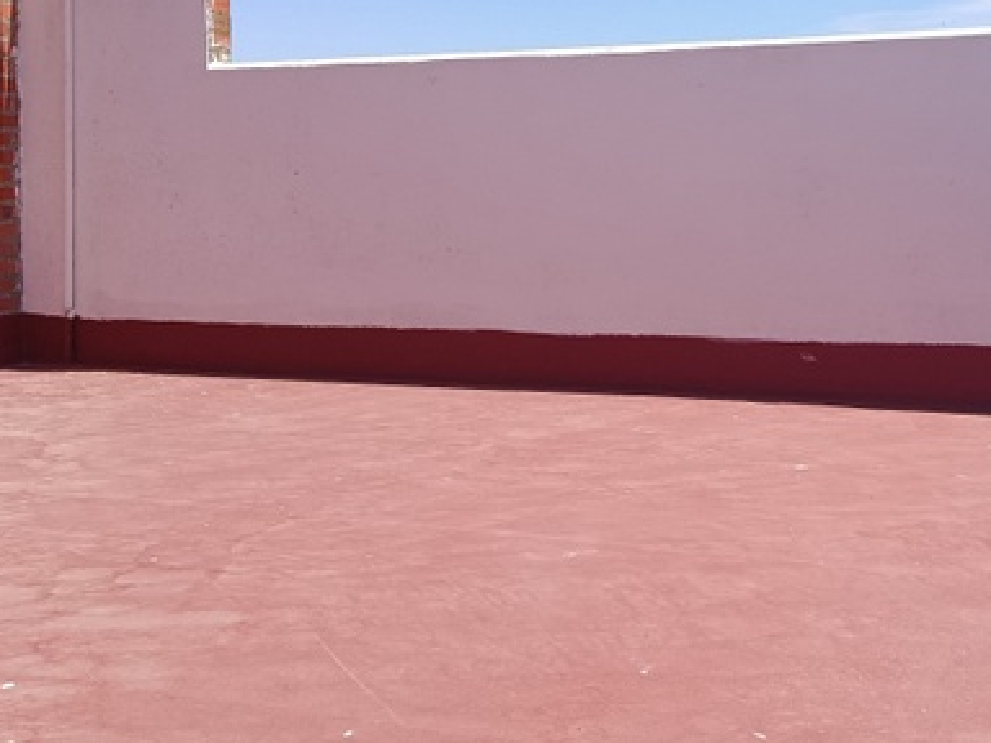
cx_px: 705
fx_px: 1431
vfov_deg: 28.8
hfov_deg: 37.5
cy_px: 224
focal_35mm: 50
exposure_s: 1/555
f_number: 1.7
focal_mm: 5.24
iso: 52
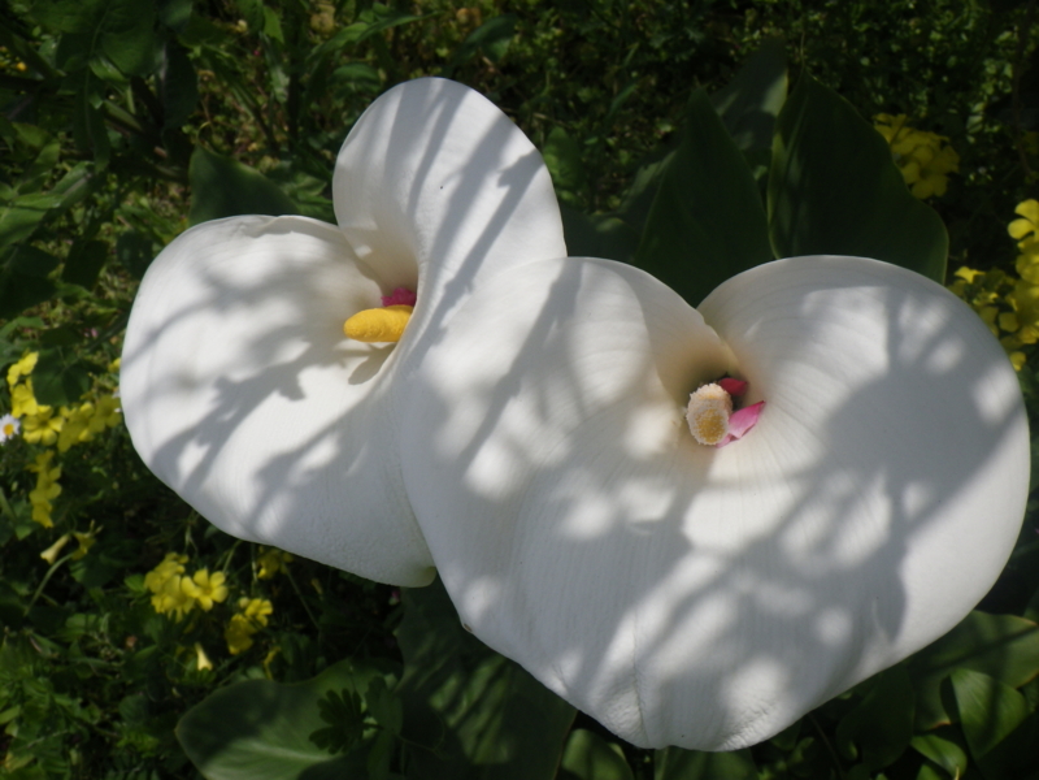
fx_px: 1021
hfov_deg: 54.0
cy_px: 390
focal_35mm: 34
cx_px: 520
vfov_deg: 41.8
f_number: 4.6
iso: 80
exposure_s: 1/1000
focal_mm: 6.1
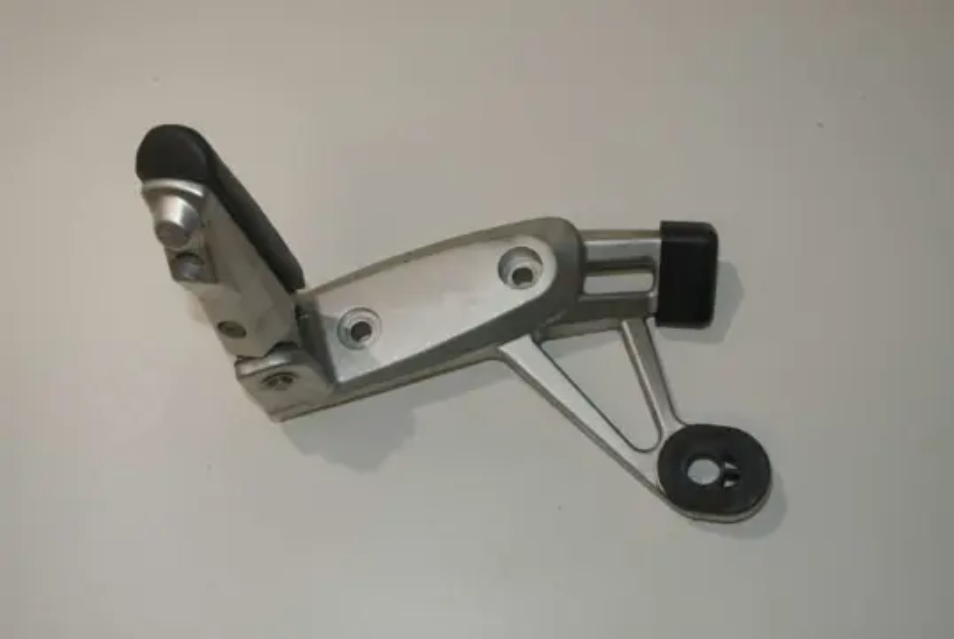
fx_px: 1167
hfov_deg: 44.5
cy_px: 320
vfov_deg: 30.6
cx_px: 477
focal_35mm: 44
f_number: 4.2
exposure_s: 1/60
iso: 200
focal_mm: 16.3
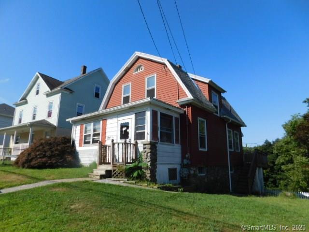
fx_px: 205
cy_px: 116
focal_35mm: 23
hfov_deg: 73.9
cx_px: 154
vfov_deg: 58.9
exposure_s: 1/500
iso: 125
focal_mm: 4
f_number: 6
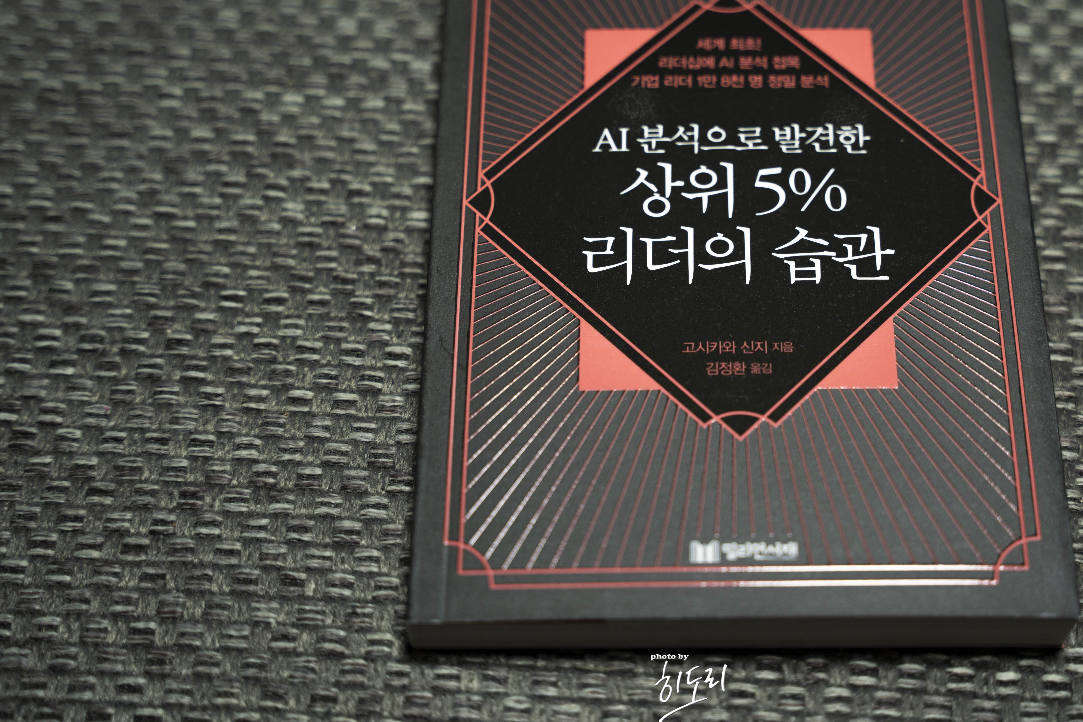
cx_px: 689
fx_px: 1937
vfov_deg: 21.1
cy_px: 262
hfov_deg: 31.1
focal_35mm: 64
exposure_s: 1/50
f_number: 2.8
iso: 250
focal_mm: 50.3
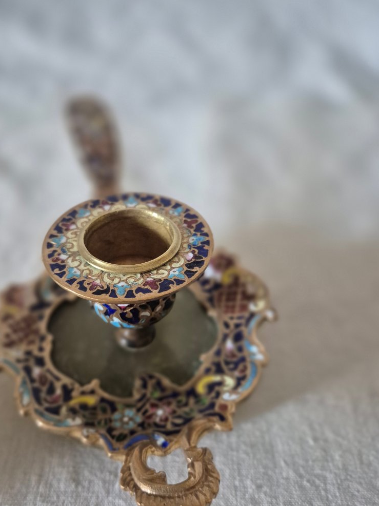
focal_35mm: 28
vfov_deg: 63.3
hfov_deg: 49.4
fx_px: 409
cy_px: 280
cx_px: 152
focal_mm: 5.4
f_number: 1.8
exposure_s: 1/100
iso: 1000
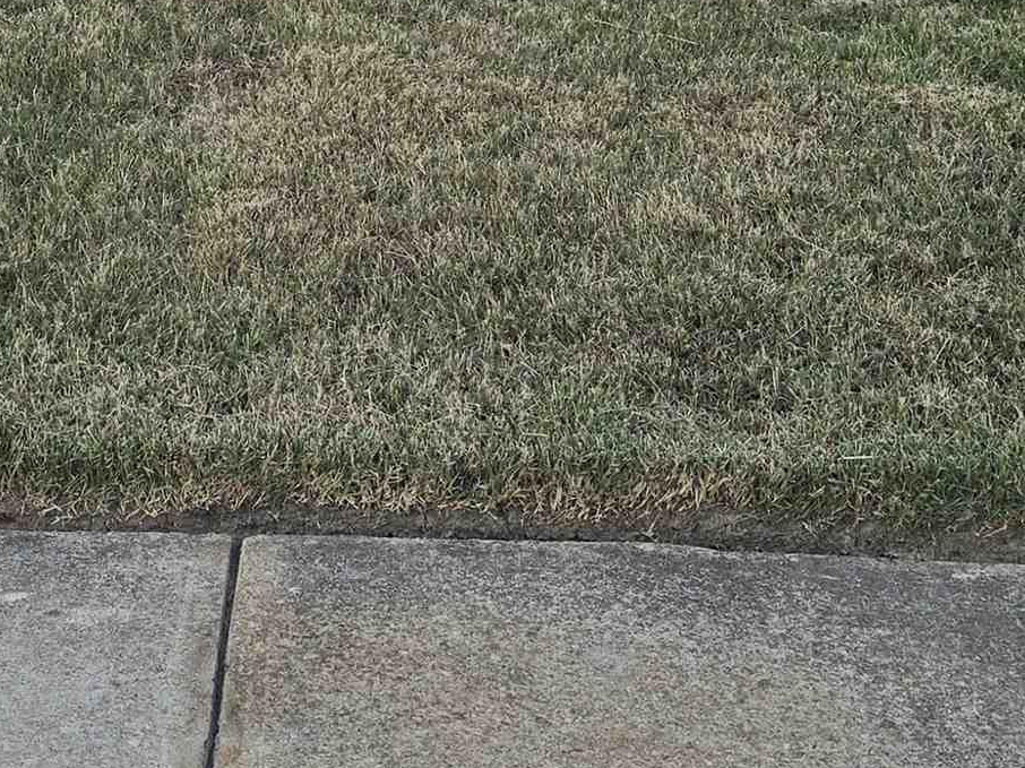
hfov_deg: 25.0
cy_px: -286
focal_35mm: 78
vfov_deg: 17.5
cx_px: 465
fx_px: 2309
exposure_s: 1/329
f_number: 1.8
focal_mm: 5.4
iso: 25
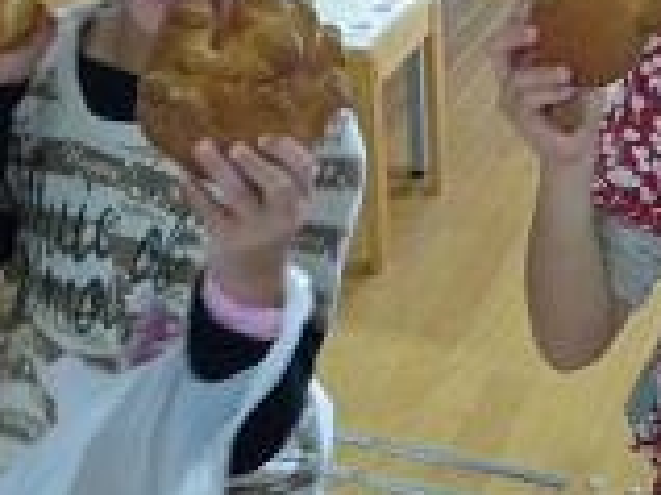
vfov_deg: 20.5
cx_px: 518
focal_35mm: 69
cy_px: -25
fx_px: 1317
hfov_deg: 27.7
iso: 250
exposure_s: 1/30
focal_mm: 5.3
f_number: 3.4
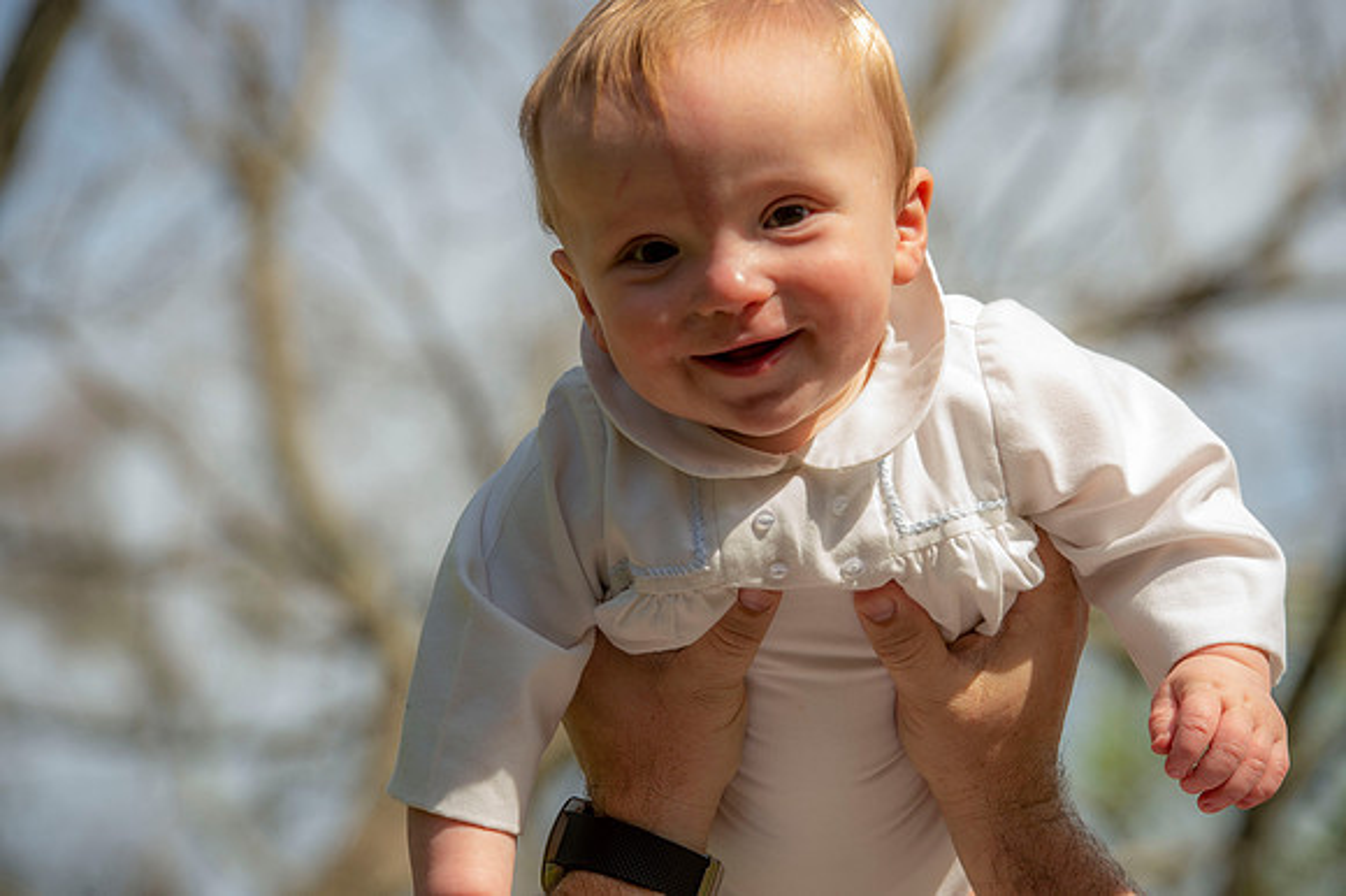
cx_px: 673
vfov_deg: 8.8
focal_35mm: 155
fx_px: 5792
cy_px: 448
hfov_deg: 13.3
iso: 50
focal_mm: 155
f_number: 6.3
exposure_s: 1/250
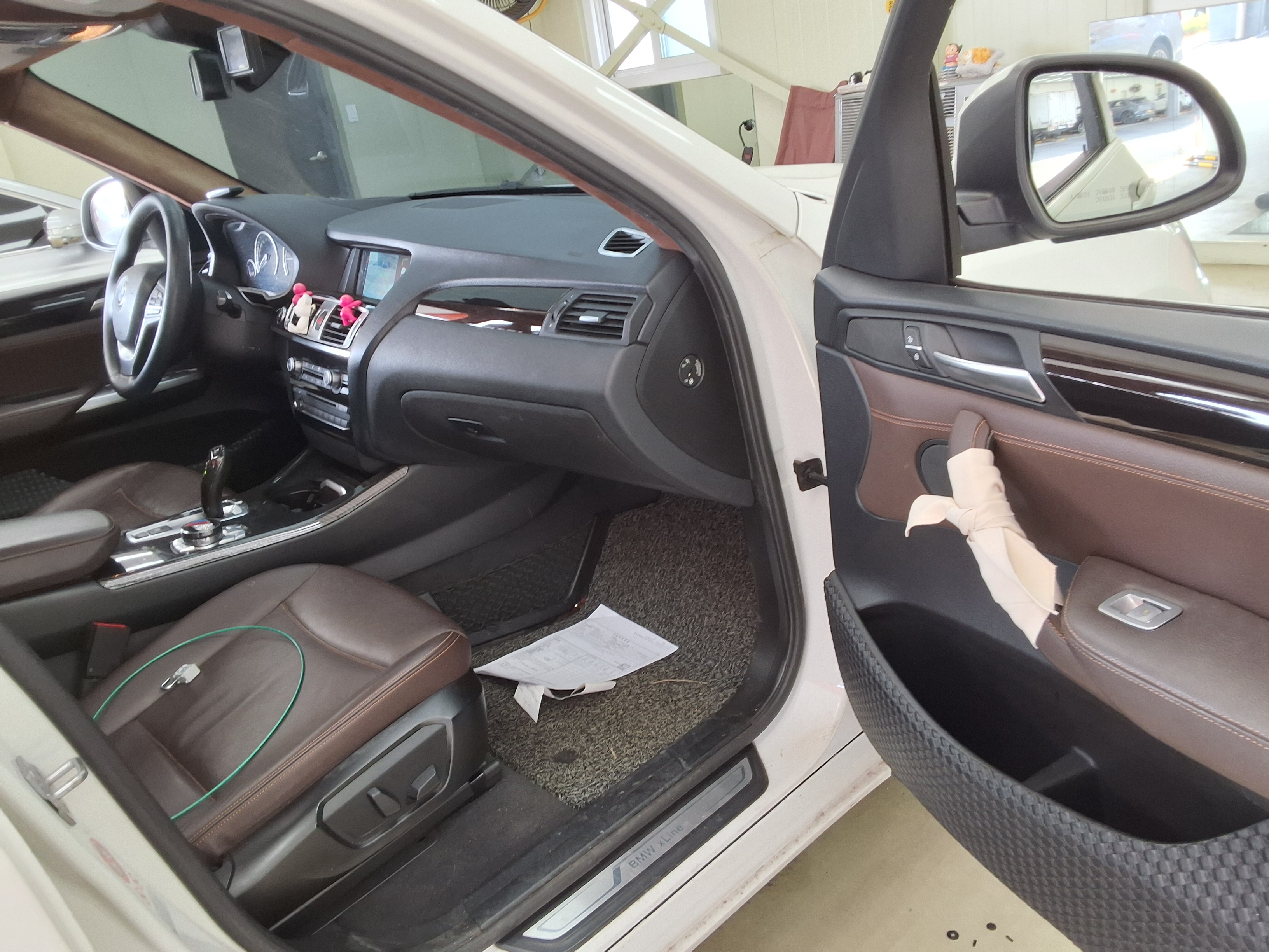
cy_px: 476
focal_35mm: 28
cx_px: 634
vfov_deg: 49.7
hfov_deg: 63.4
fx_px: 1026
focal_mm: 2.91
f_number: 1.9
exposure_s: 1/60
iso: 32
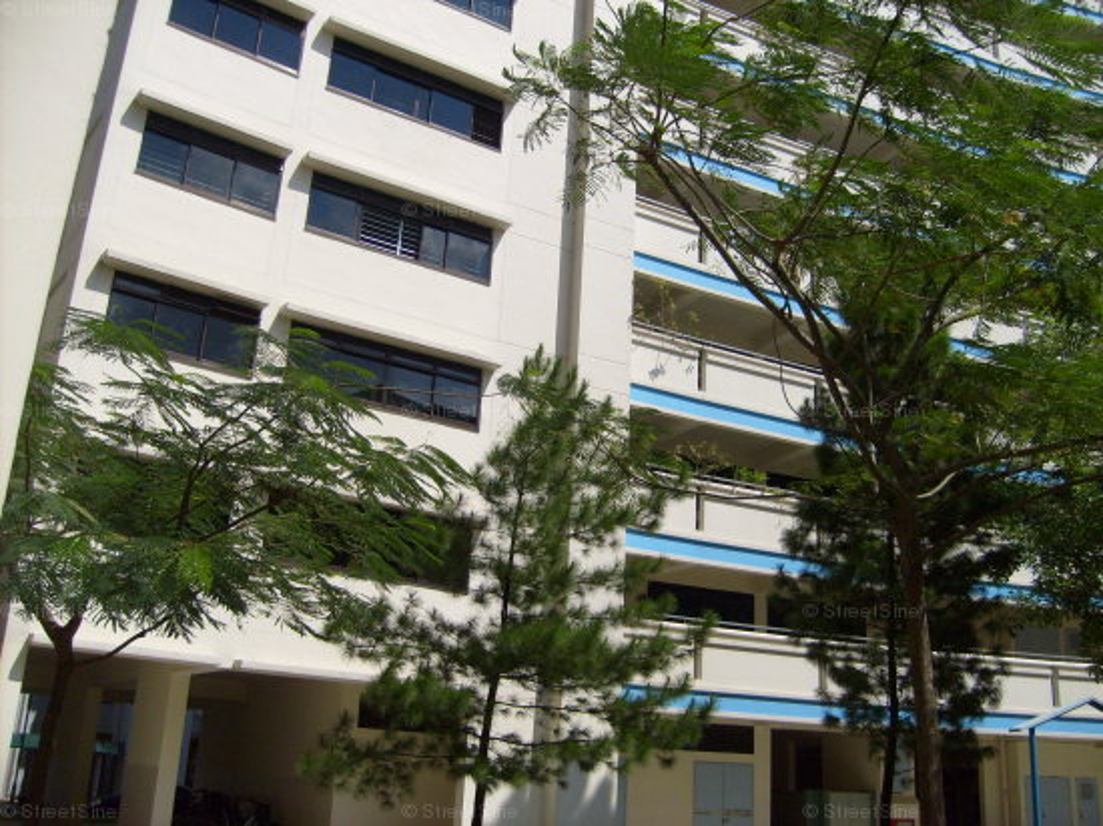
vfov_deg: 40.7
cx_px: 552
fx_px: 1115
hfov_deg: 52.6
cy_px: 413
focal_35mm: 35
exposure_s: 1/350
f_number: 7.1
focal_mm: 5.8
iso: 80
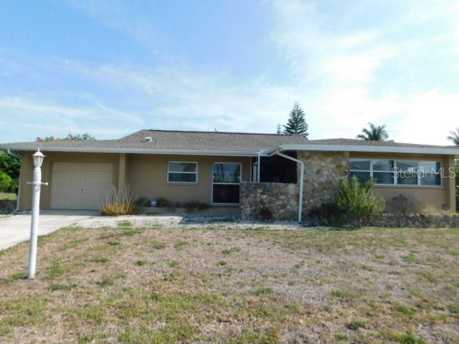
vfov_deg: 58.9
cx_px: 230
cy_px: 172
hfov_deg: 73.9
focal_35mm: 23
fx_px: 305
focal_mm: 4
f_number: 3
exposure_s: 1/1250
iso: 125
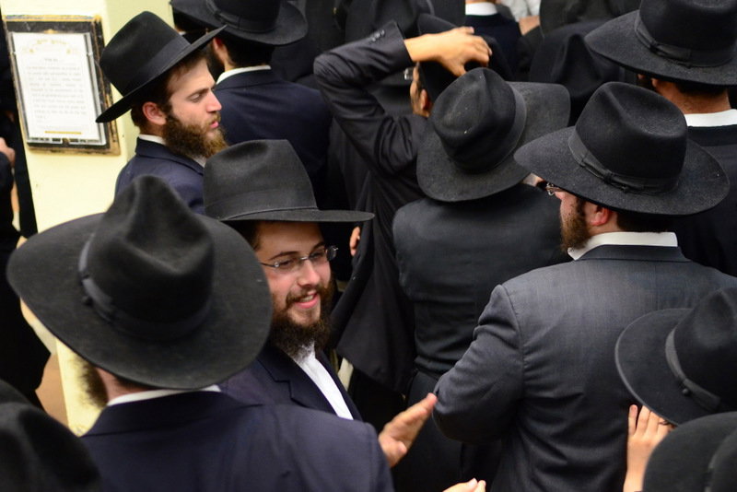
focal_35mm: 52
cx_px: 368
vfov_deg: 25.8
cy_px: 246
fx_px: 1075
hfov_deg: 37.8
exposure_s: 1/125
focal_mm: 35
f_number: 2.8
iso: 2000
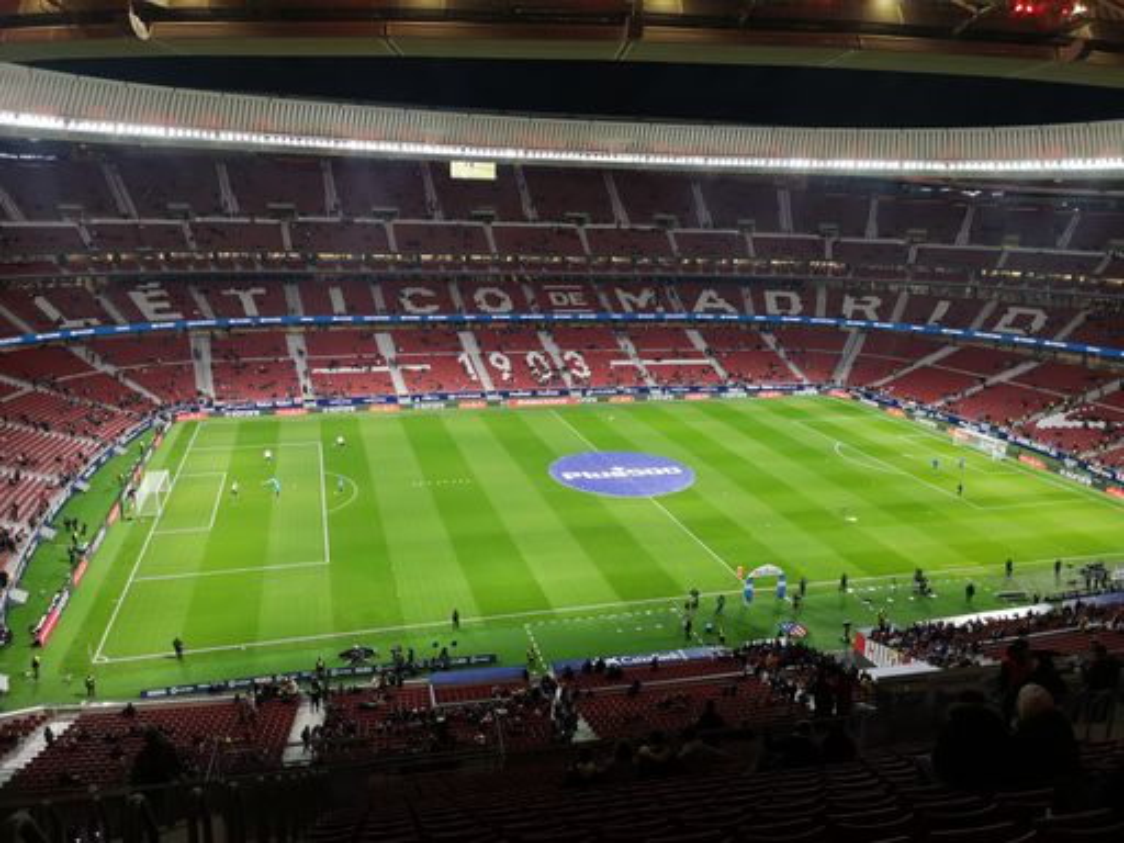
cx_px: 562
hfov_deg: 65.3
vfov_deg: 51.4
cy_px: 422
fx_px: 877
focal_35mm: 27
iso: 64
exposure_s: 1/50
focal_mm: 3.95
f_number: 1.8
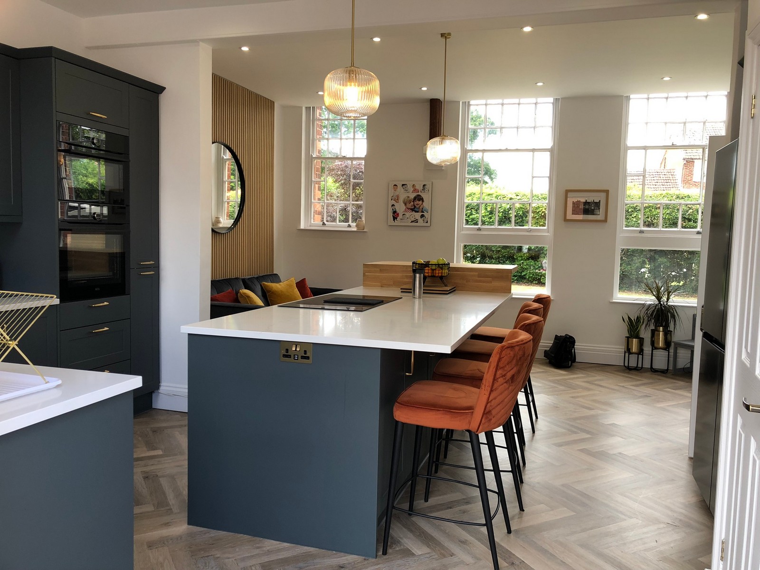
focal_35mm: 28
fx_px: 615
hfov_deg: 63.4
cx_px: 380
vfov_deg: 49.7
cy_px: 285
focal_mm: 4
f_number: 1.8
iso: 25
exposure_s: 1/100
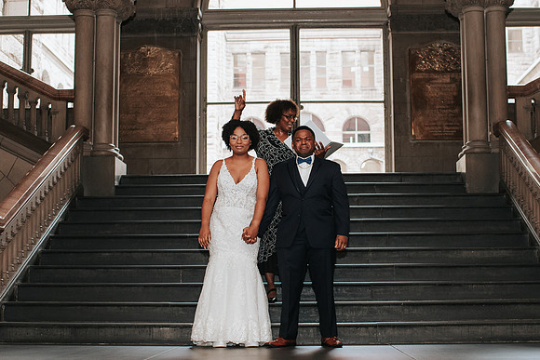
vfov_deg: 23.2
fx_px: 878
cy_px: 206
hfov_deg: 34.2
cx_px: 277
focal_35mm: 59
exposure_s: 1/125
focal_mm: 35
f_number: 3.2
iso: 1000
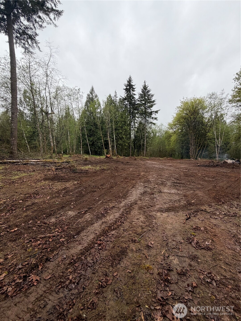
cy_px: 160
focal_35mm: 14
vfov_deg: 102.1
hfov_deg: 85.7
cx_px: 120
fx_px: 130
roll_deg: -0.7
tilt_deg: -3.5
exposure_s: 1/502
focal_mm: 2.22
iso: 50
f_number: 2.2
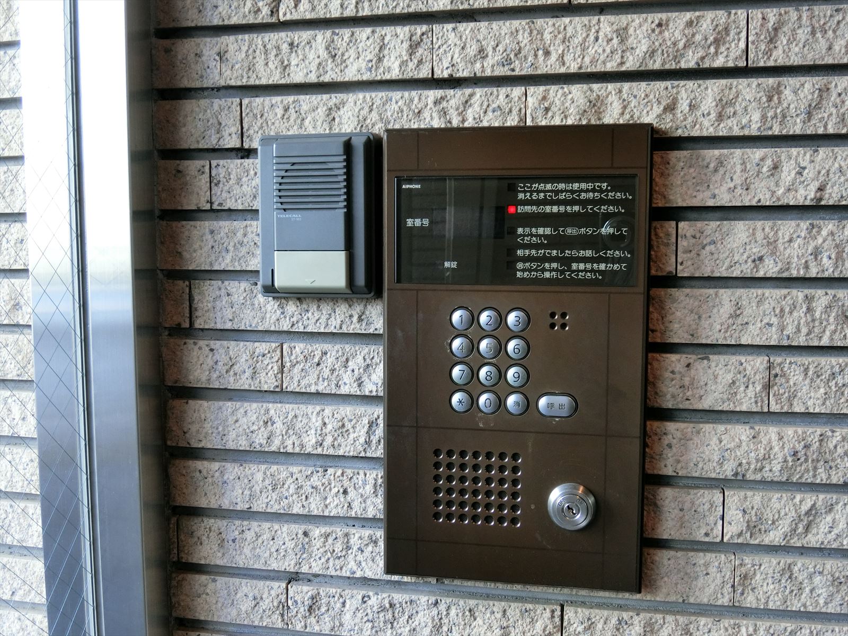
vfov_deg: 37.7
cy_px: 318
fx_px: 931
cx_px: 424
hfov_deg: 49.0
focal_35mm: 38
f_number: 3.7
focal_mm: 8.1
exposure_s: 1/50
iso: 400
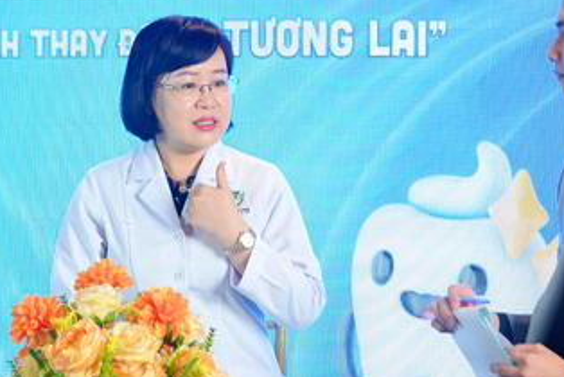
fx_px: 2195
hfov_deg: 14.6
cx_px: 185
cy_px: 192
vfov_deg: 9.8
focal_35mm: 140
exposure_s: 1/80
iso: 2500
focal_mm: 55
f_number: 5.6
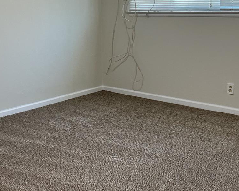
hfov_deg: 33.0
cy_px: 65
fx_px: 403
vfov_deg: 26.5
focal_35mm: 57
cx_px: 113
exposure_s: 1/60
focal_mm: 3
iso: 80
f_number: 1.8
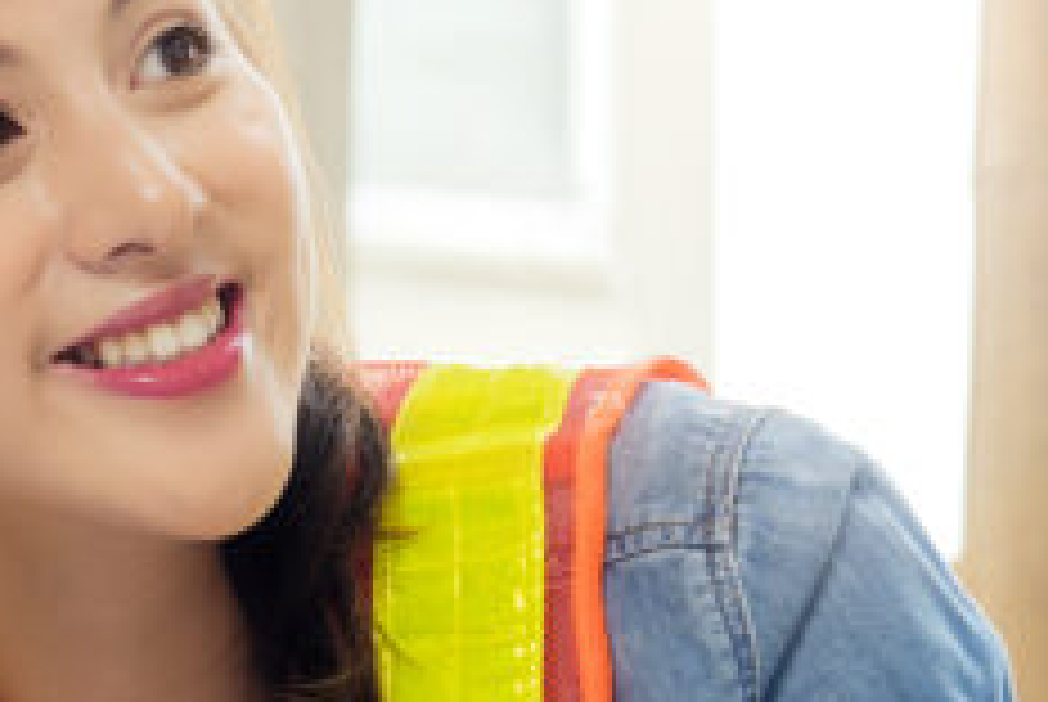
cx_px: 346
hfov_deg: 9.6
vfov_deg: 6.4
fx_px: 6267
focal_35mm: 215
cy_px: 731
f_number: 3.5
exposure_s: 1/160
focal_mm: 49
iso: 400
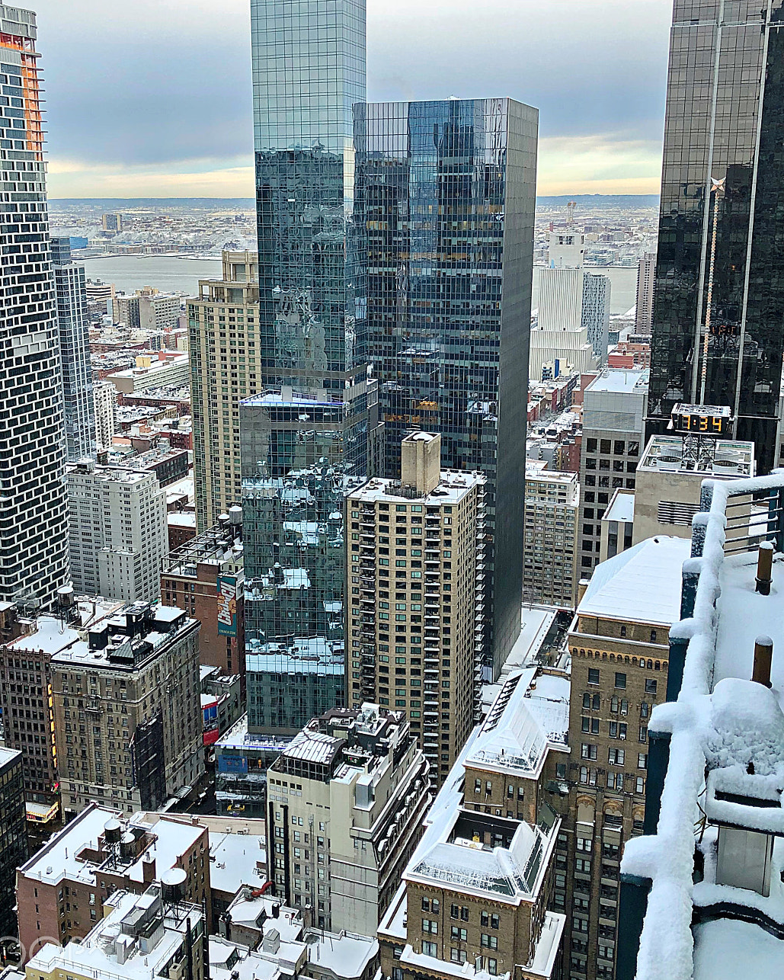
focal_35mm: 34
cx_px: 374
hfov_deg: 43.3
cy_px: 444
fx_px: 986
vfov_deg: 52.8
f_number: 1.8
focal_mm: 4
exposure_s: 1/120
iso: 25
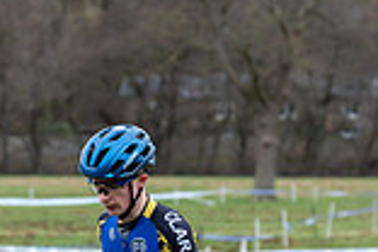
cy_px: 202
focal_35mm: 267
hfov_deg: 7.7
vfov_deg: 5.1
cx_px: 143
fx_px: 2803
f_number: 3.2
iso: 1000
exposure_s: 1/1000
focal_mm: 72
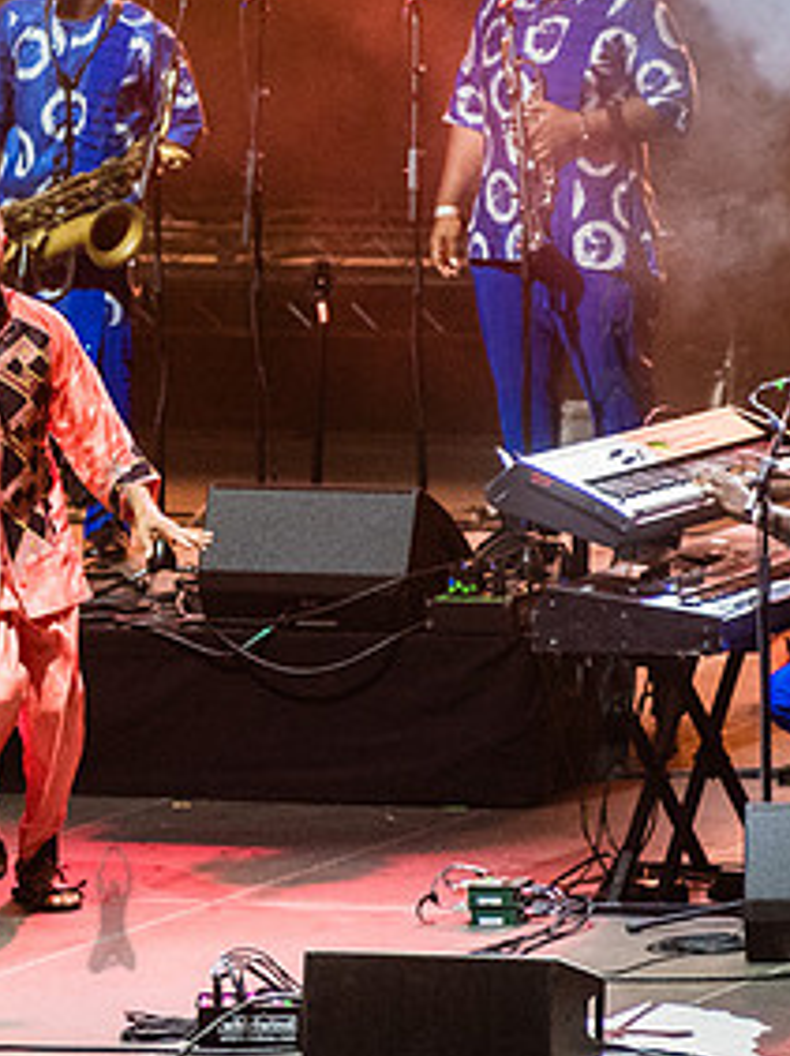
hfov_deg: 3.2
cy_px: 456
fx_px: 13988
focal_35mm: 459
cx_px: -39
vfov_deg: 4.3
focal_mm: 200
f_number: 4
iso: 4000
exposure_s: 1/640
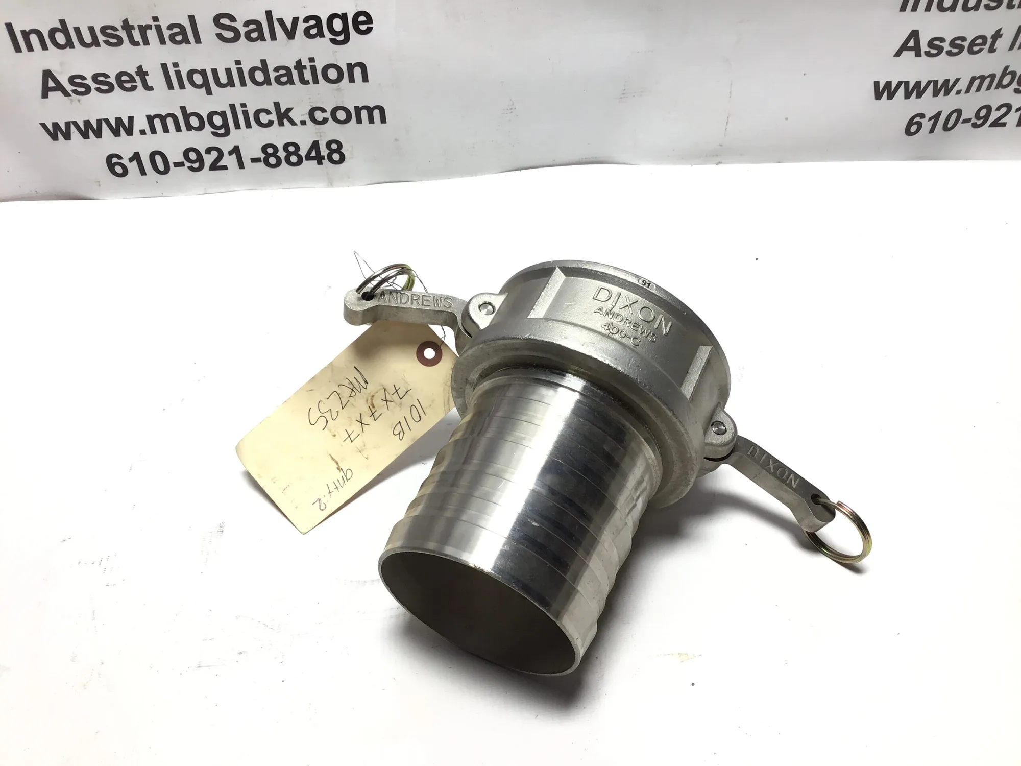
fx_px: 914
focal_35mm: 31
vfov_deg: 45.4
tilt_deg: -44.1
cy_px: 383
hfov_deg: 58.4
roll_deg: +0.4
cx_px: 510
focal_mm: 3.3
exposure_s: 1/120
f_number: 2.4
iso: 25
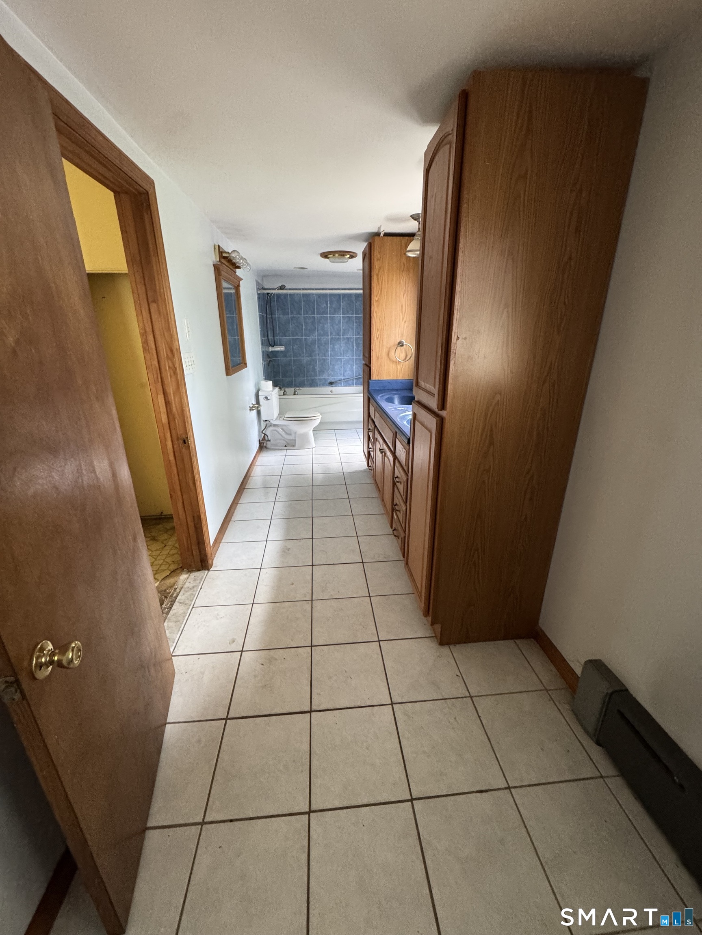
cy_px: 468
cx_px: 351
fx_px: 379
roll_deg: +0.5
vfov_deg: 102.1
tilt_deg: -20.1
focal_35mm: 14
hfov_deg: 85.7
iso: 500
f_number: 2.2
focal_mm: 2.22
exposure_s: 1/60
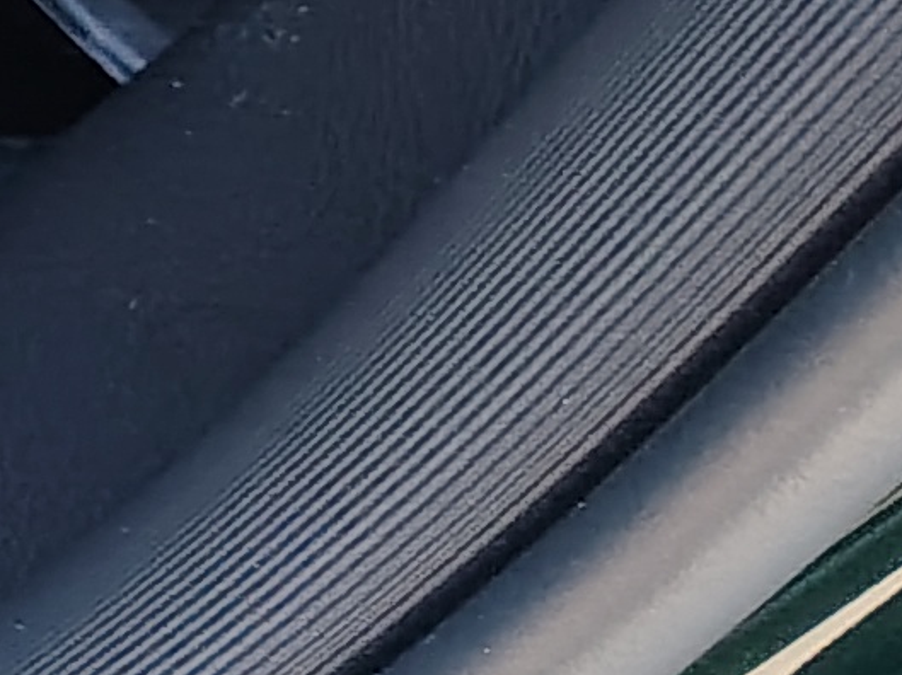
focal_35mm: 186
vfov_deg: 7.6
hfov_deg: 8.1
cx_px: -2251
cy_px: -711
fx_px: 4843
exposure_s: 1/80.5
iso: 848
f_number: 1.8
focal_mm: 5.56
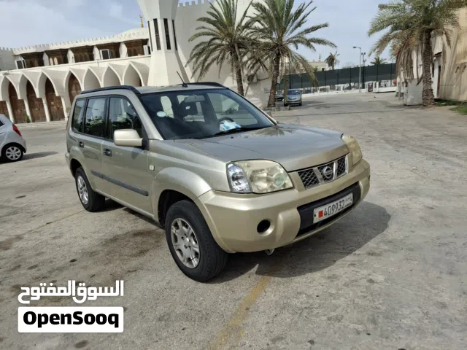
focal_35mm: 23
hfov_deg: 73.9
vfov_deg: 58.9
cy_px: 175
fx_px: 310
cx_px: 234
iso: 50
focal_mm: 5.54
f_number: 1.8
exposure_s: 1/973
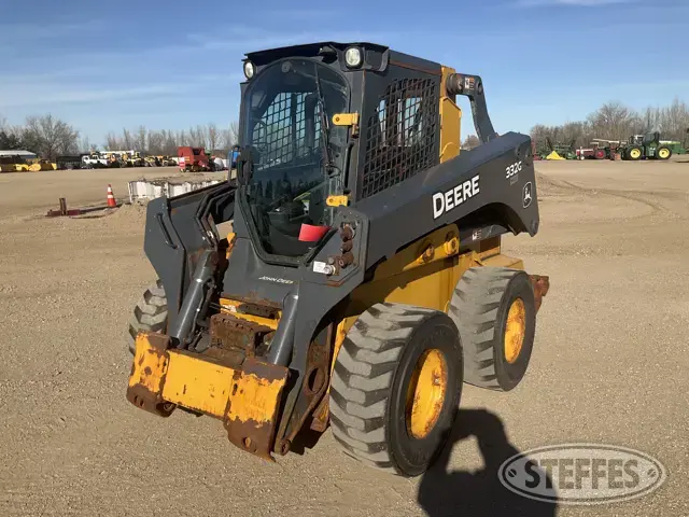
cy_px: 258
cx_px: 344
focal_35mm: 29
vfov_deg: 48.2
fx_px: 577
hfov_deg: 61.7
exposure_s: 1/2320
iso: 25
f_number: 1.8
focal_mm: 3
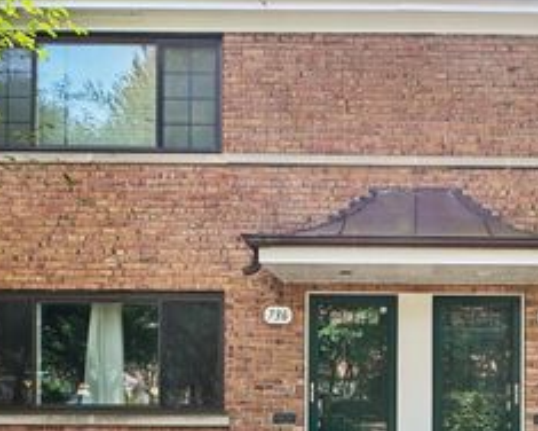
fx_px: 510
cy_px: 322
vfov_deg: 44.3
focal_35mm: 32
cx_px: 428
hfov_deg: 52.2
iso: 400
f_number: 13
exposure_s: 1/30
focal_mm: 16
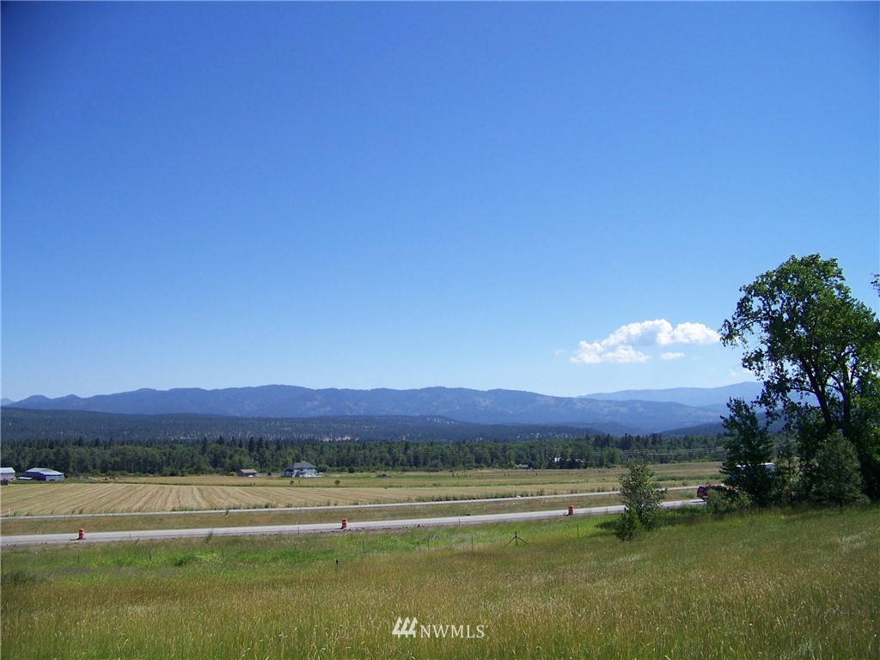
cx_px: 440
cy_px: 330
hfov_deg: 51.4
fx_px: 915
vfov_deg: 39.7
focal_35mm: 36
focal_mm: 5.85
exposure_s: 1/1000
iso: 64
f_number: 2.8
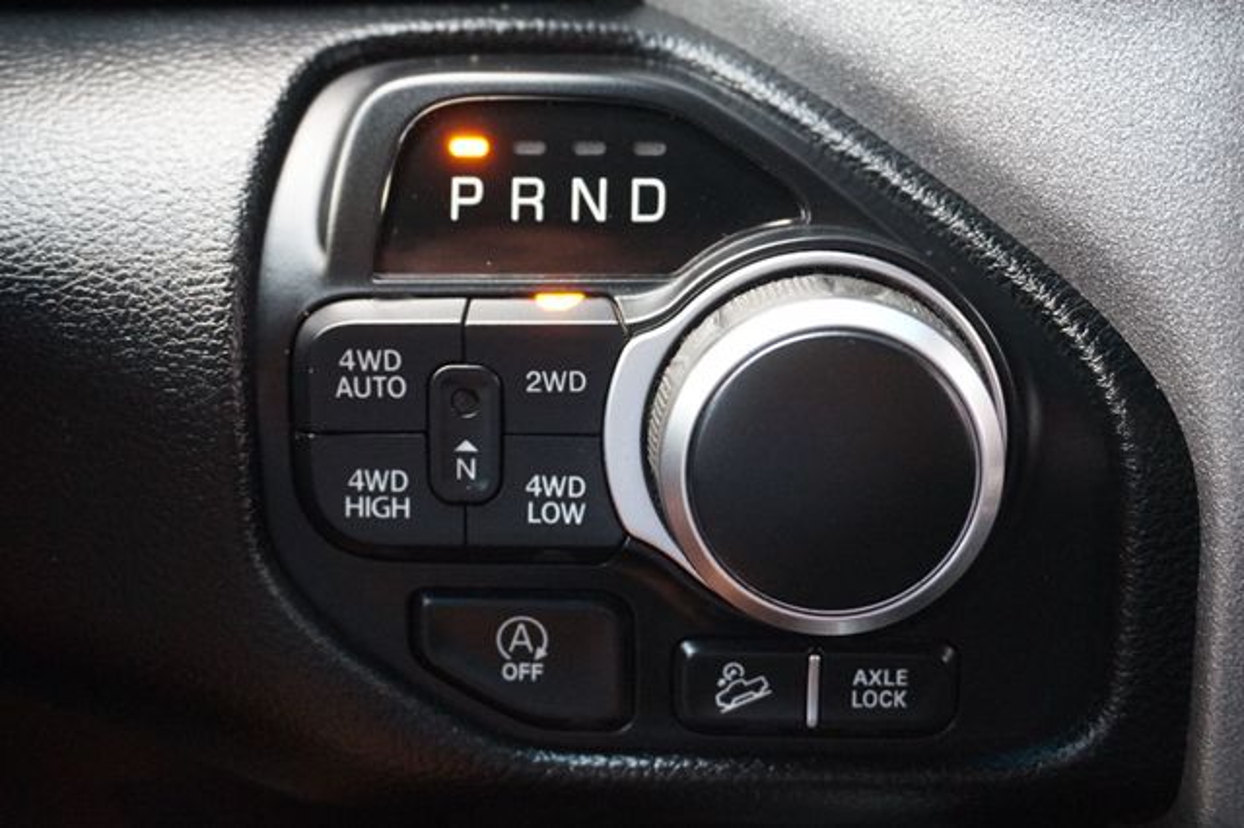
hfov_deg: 43.6
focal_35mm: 45
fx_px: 1554
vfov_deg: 29.8
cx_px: 622
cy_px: 414
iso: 2500
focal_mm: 30
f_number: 5
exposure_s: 1/60
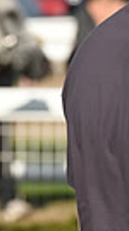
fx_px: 4566
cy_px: 87
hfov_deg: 1.6
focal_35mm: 748
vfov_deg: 2.9
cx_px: 437
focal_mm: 165
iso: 500
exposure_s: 1/2500
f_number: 5.6
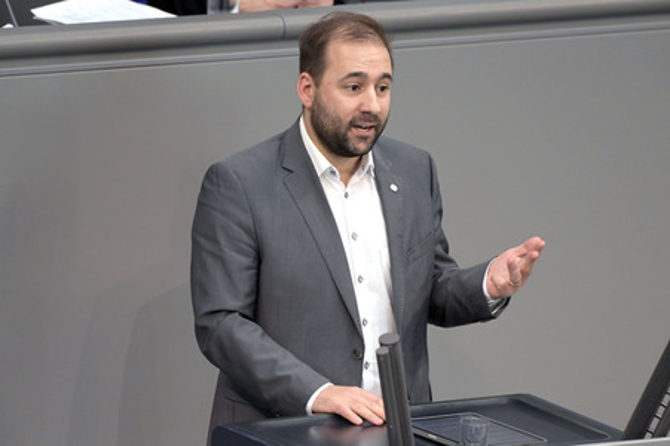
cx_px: 335
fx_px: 8183
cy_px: 223
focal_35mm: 440
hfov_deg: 4.7
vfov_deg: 3.1
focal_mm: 440
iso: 8000
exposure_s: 1/320
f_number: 5.6
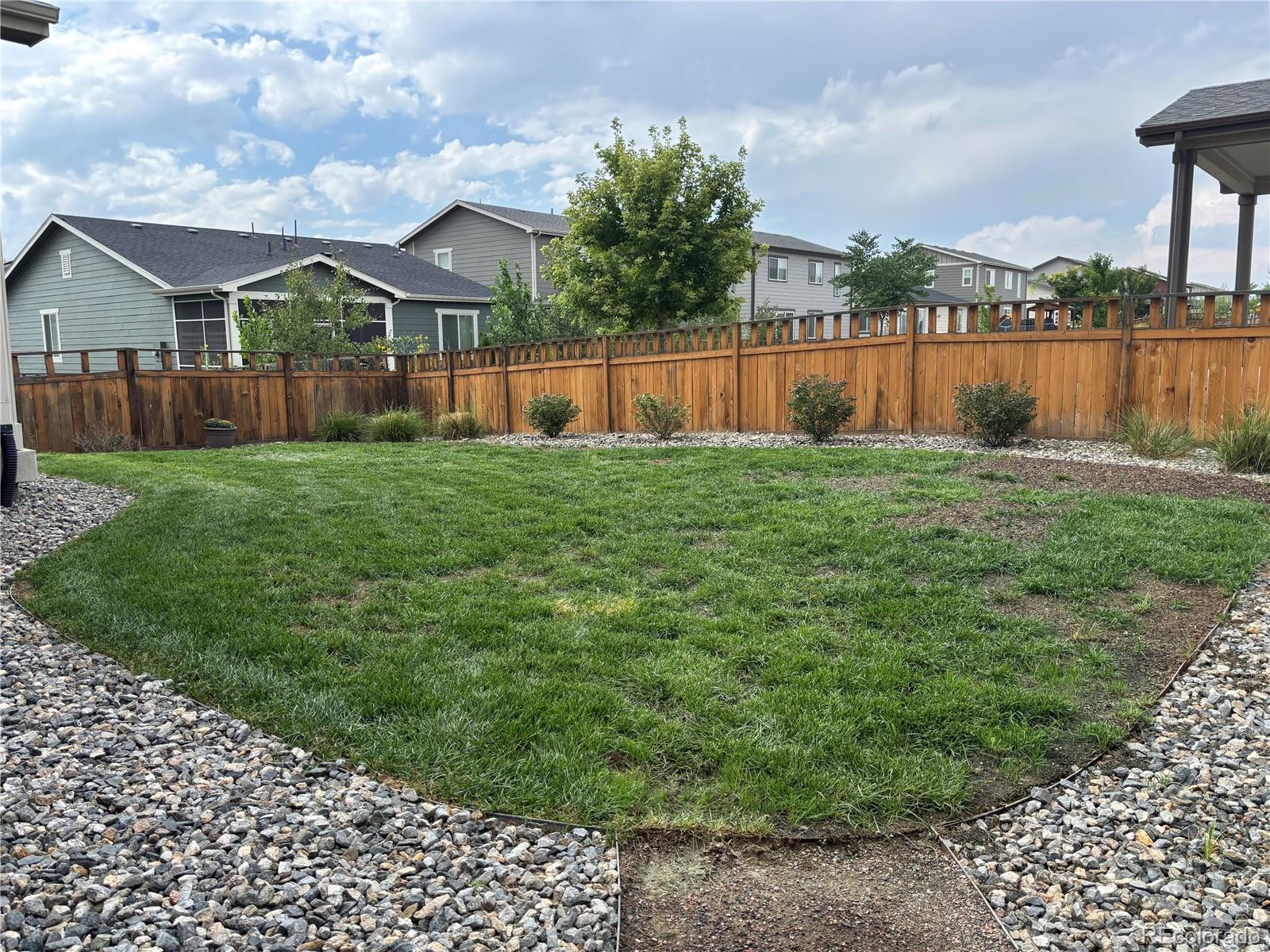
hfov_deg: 67.3
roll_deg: +0.4
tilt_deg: -8.0
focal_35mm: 26
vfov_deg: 53.1
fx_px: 954
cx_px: 635
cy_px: 476
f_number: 1.6
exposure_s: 1/1418
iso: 50
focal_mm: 5.96
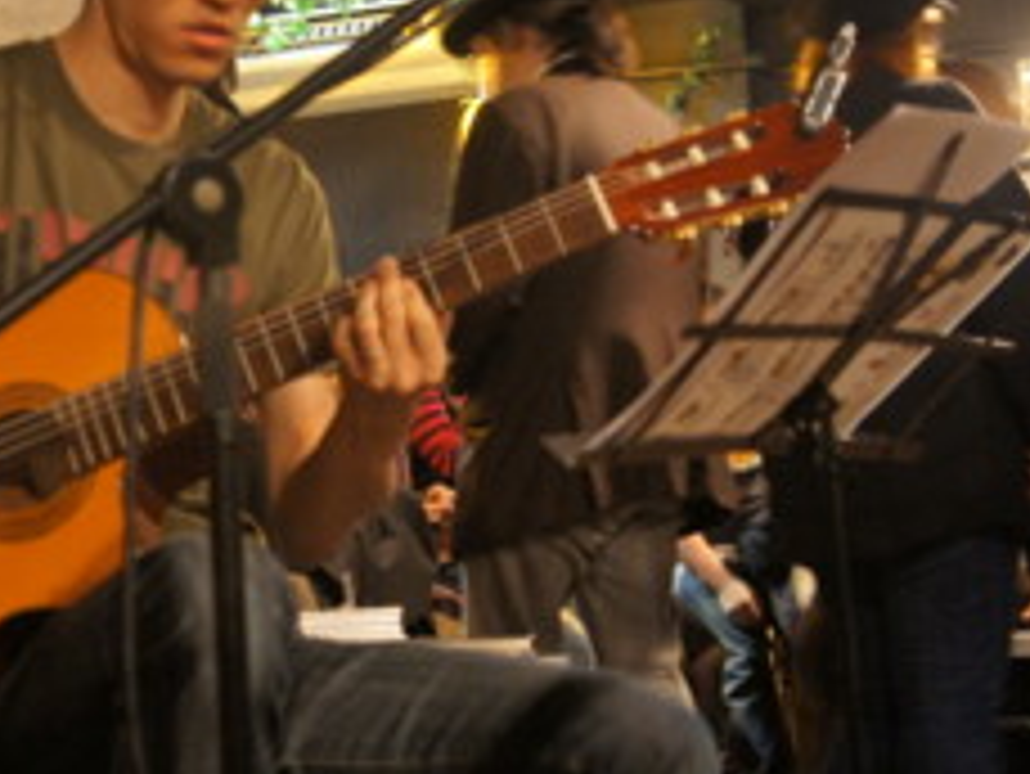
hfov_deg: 22.6
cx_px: 184
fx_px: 2531
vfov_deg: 17.4
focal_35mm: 85
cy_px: 299
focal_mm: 30
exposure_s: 1/8
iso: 1600
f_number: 4.5
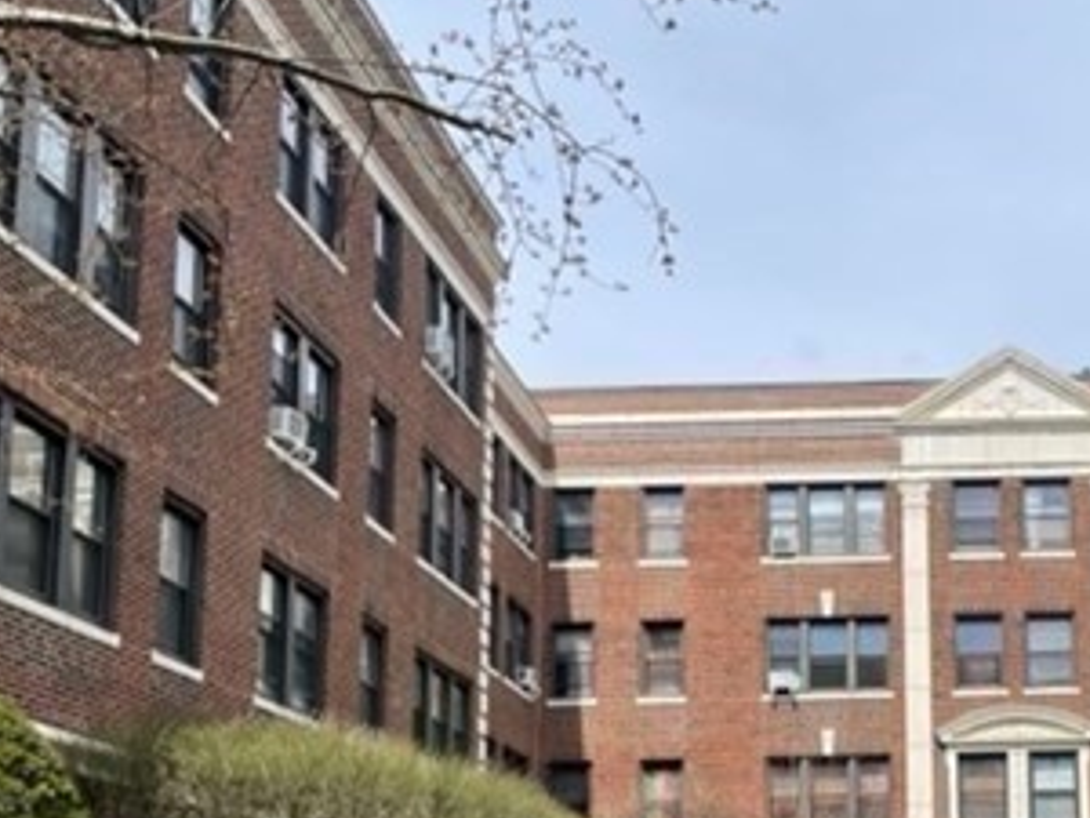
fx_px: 1637
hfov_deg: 34.8
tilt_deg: +9.3
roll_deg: +1.2
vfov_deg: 26.9
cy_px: 760
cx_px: 974
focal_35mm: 52
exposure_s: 1/3401
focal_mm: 4.2
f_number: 1.6
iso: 32
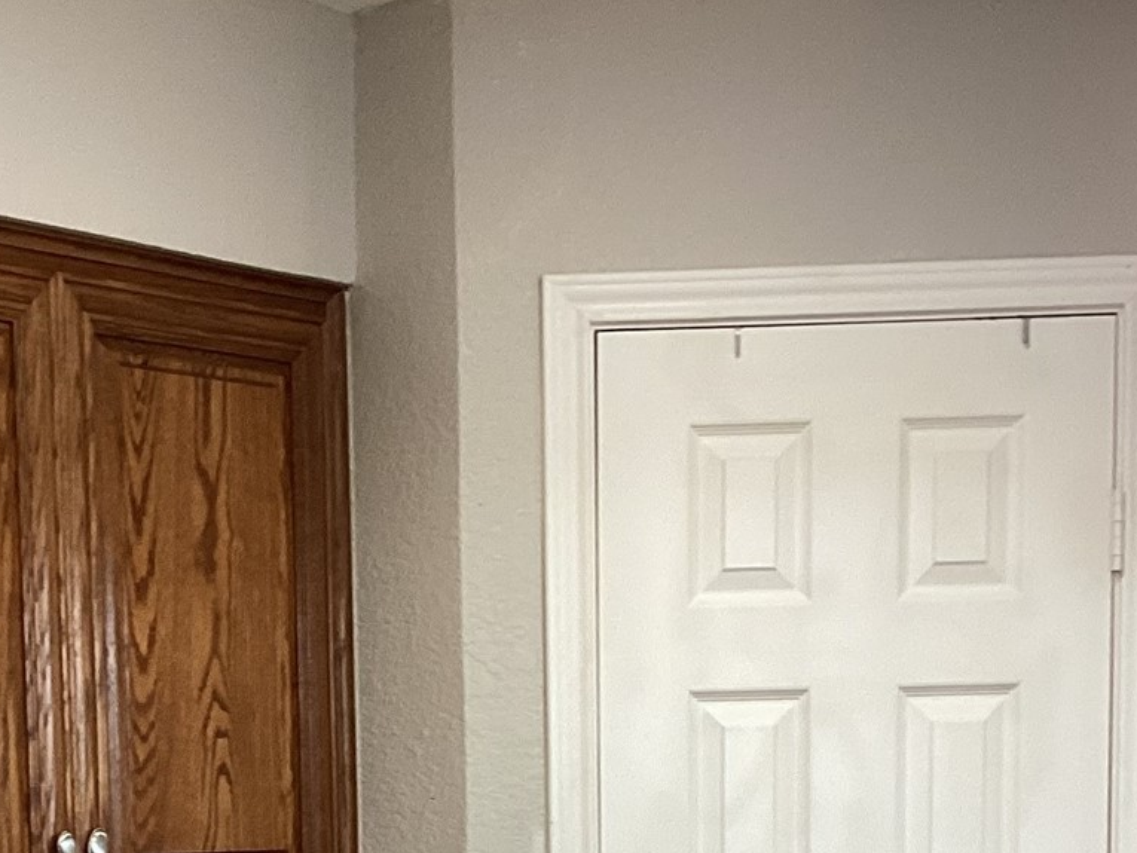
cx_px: 290
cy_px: 1115
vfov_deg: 16.8
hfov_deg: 23.3
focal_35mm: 83
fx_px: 2727
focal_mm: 3.3
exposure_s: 1/60
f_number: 2.4
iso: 64
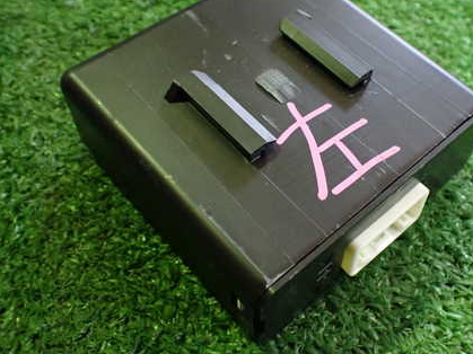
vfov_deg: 33.5
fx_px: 587
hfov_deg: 43.2
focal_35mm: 43
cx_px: 319
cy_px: 148
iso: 800
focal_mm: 5.4
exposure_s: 1/100
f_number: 2.3
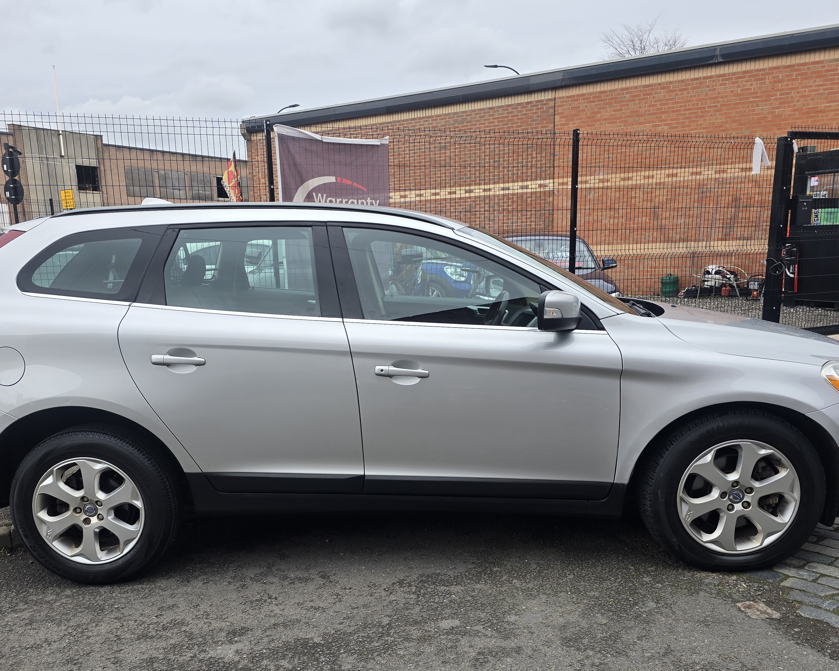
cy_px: 411
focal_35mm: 30
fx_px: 745
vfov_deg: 48.1
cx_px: 382
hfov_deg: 58.7
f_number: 1.7
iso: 12
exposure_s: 1/194
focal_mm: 6.3
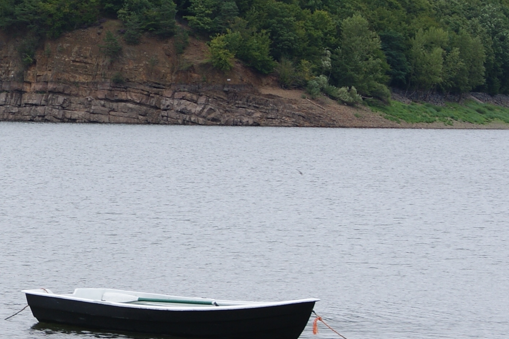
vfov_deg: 6.1
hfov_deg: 9.1
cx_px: 3
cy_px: 206
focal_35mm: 225
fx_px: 3186
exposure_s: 1/125
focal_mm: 55
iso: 100
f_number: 9
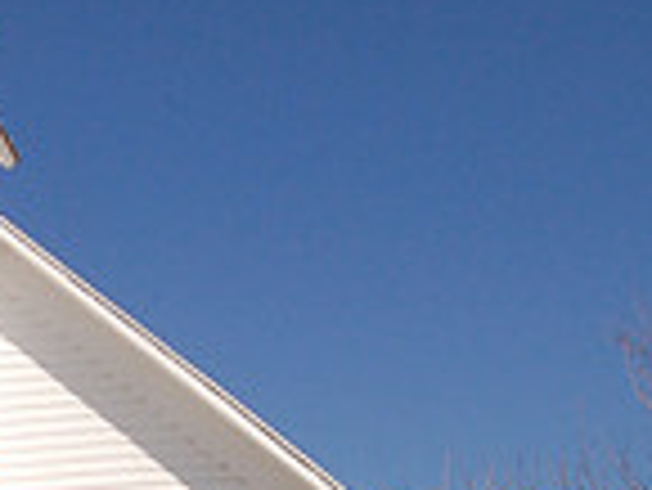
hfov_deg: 18.1
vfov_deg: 14.0
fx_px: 1960
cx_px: -90
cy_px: 521
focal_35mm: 104
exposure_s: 1/160
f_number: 22
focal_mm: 18
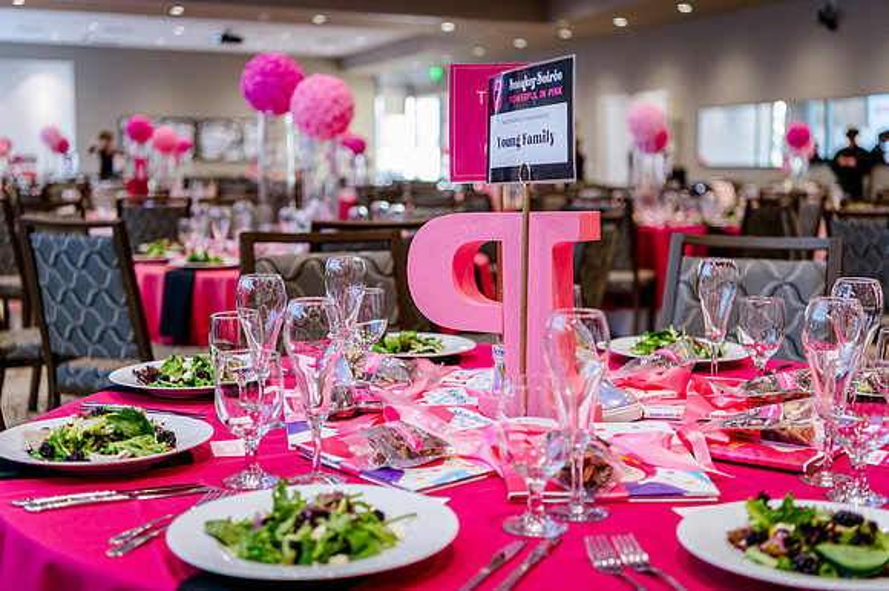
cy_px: 296
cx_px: 444
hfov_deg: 41.6
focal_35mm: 47
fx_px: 1171
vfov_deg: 28.4
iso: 1000
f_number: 2.8
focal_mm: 46
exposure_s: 1/60
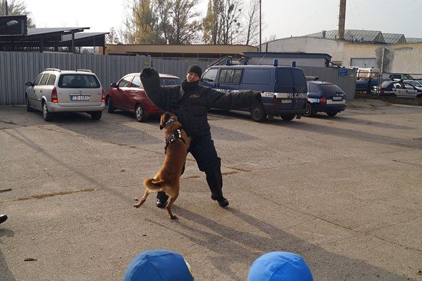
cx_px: 211
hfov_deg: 57.2
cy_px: 140
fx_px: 387
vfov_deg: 39.9
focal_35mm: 33
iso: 100
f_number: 10
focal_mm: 22
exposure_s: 1/160
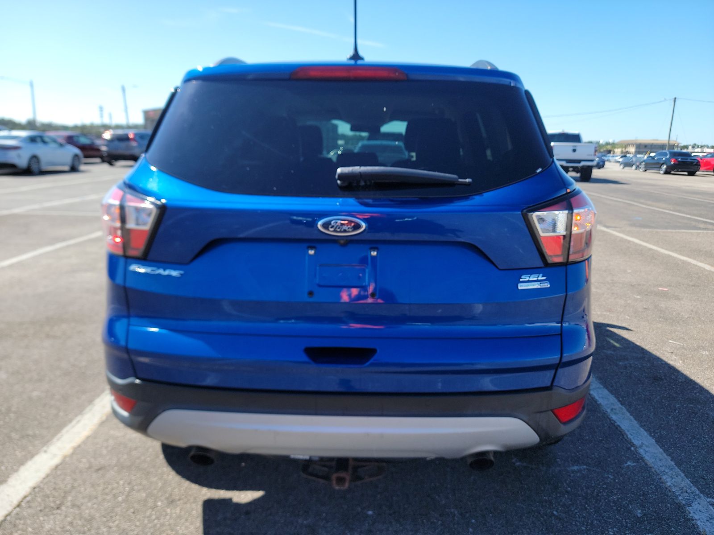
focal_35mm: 24
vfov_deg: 56.8
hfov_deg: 71.6
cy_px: 268
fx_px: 495
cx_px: 357
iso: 50
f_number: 1.8
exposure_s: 1/408
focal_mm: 6.7
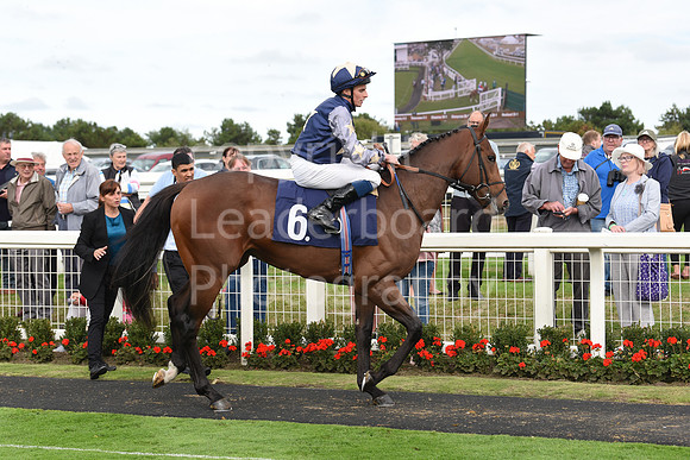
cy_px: 230
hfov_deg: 22.1
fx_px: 1764
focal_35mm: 92
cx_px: 345
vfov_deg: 14.9
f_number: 5.6
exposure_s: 1/800
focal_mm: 92
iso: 400
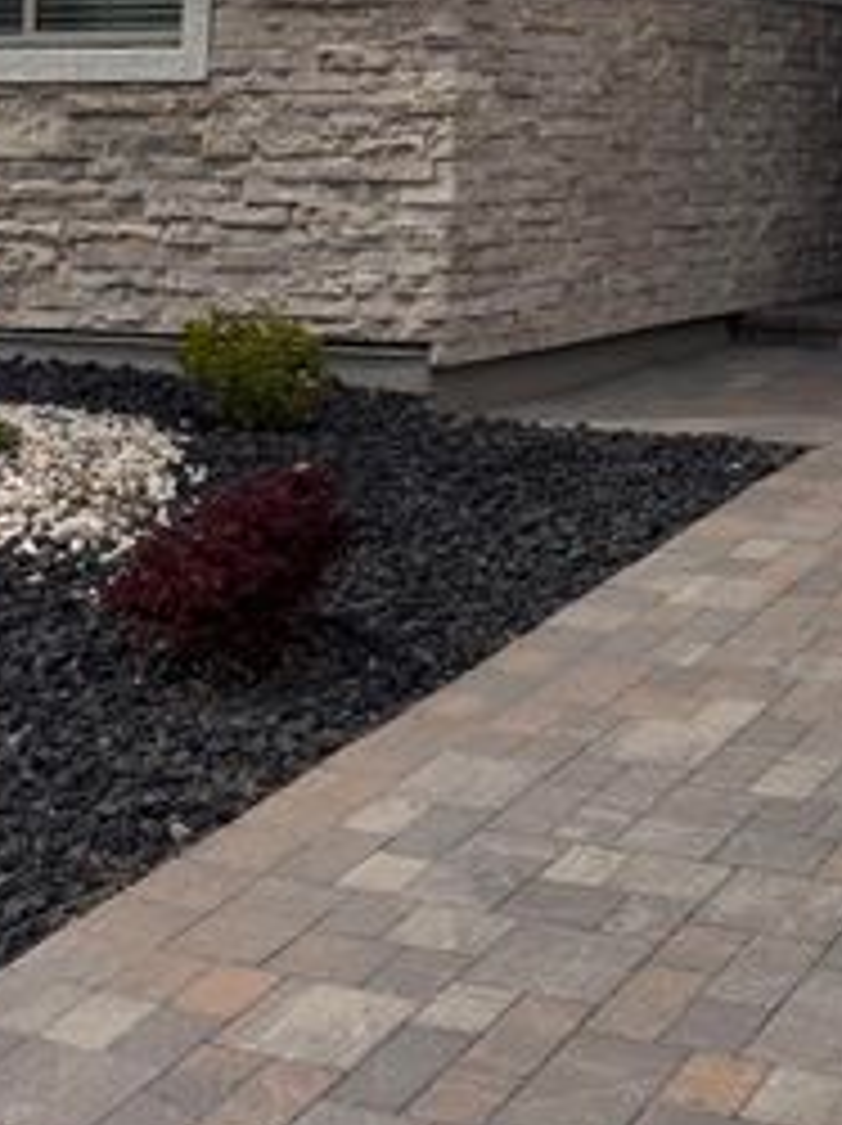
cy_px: -47
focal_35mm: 64
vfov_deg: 28.1
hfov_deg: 21.4
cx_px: 986
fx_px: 2079
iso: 80
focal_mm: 6.76
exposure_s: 1/7937
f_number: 1.78
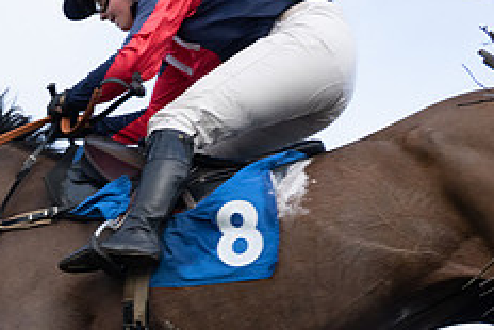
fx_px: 1346
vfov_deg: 13.7
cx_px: -115
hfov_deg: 19.5
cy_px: 378
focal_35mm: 98
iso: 2000
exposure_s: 1/1600
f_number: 8
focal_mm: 32
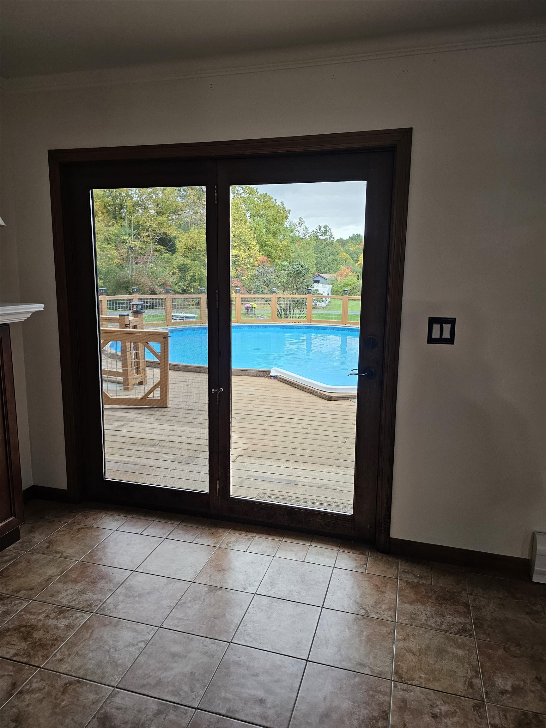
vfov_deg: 73.9
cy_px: 364
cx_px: 273
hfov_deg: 58.9
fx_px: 484
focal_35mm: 23
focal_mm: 6.3
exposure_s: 1/120
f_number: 1.7
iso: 160
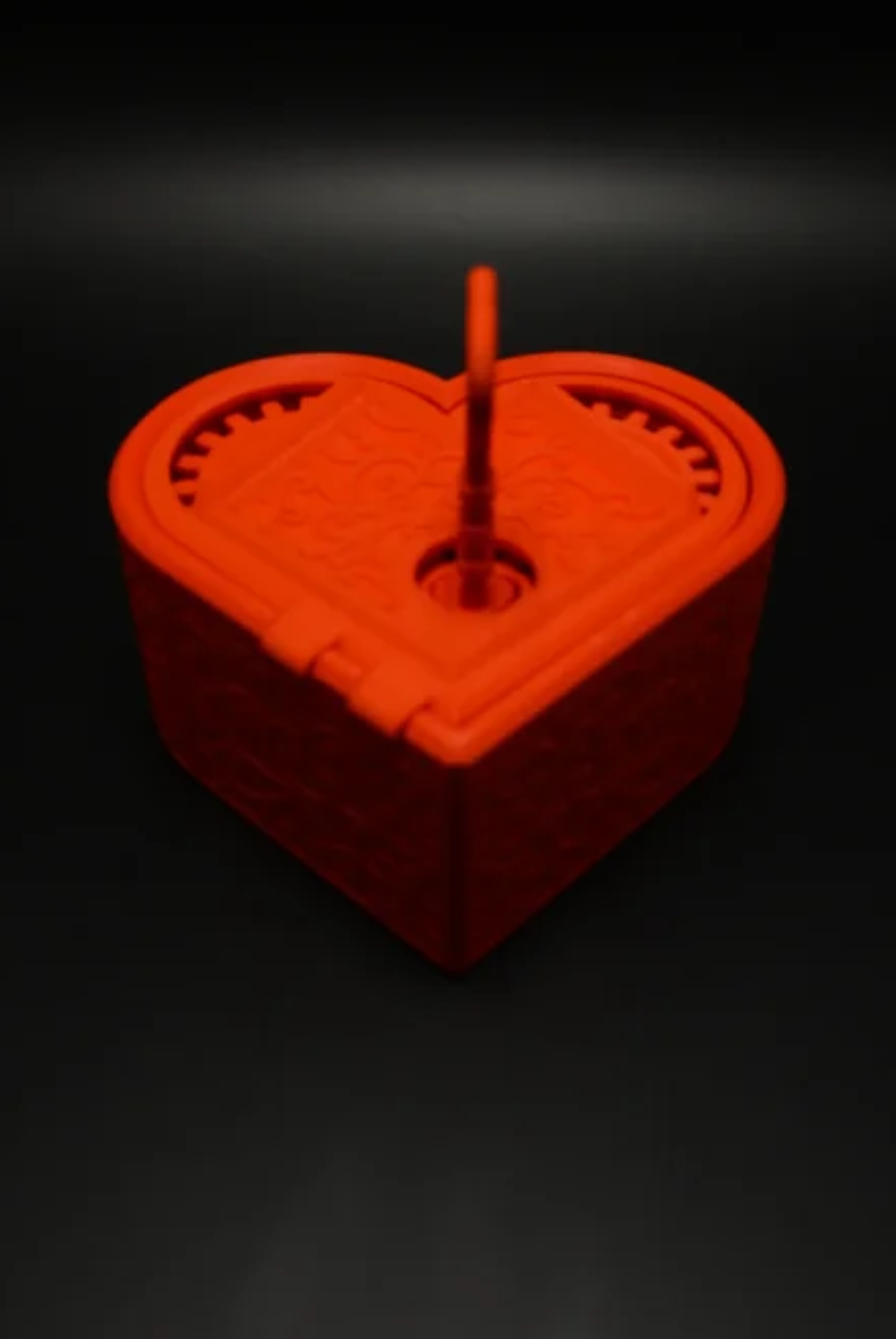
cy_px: 558
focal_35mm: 37
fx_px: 1378
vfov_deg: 51.6
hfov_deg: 36.0
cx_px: 473
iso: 400
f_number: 4.5
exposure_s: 1/80
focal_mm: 18
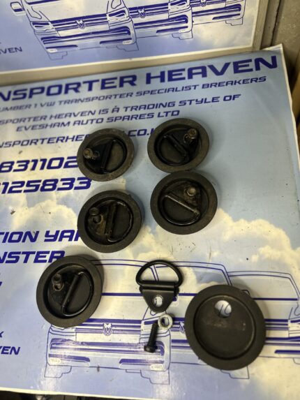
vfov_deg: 67.3
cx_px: 150
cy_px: 200
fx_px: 300
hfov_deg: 53.1
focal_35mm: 26
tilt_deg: -65.8
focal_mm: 5.7
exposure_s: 1/50
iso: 160
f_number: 1.5
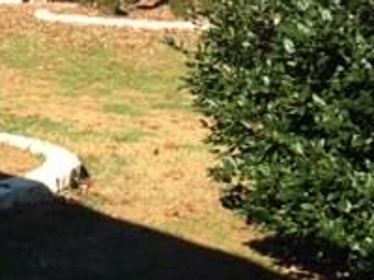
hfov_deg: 18.1
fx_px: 1037
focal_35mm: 96
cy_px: -2
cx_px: -196
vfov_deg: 15.1
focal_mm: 4.12
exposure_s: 1/1001
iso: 32
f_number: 2.2
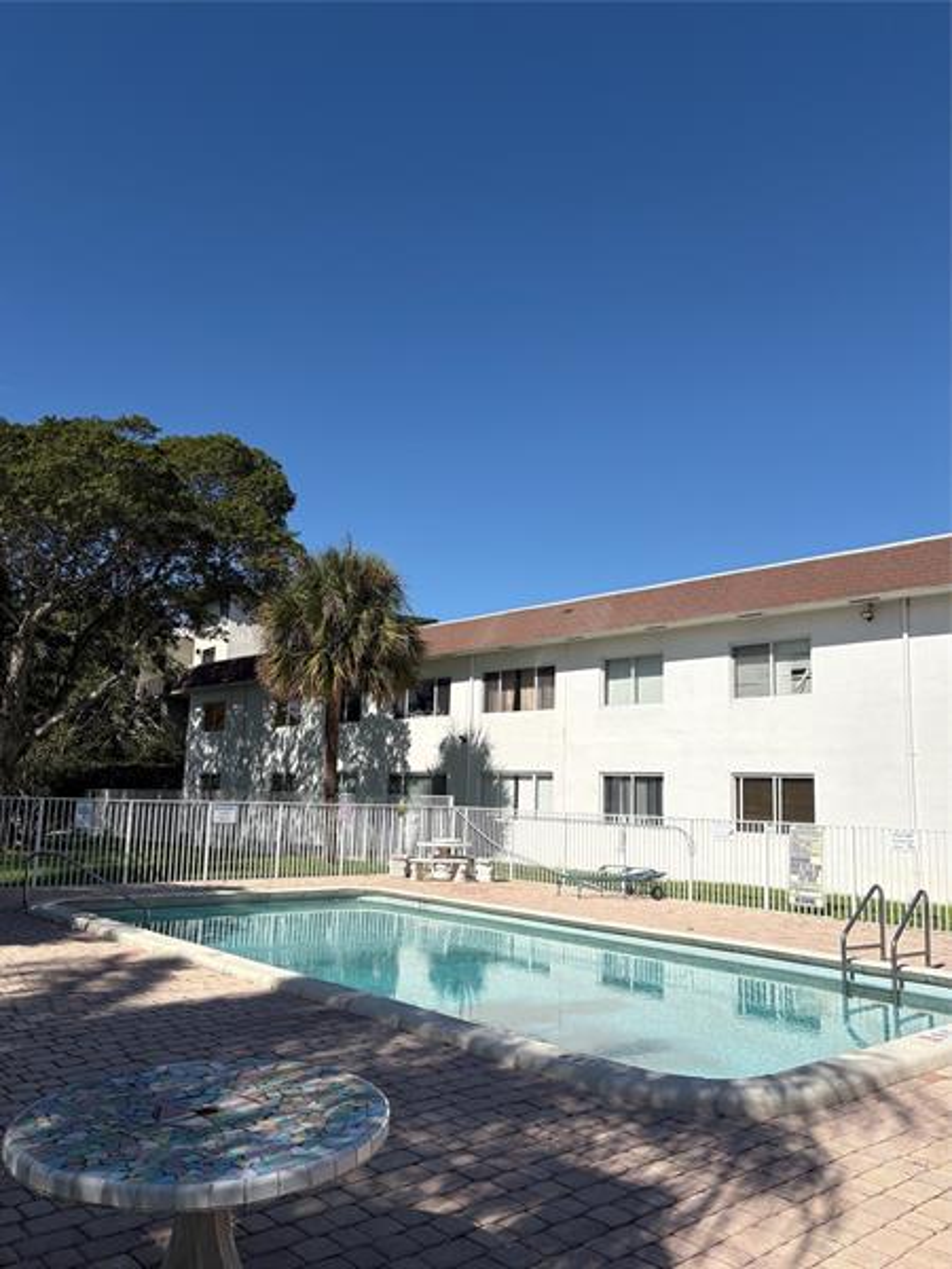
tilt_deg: +9.4
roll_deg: -0.7
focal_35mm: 26
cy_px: 634
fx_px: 953
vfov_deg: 67.3
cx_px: 476
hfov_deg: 53.1
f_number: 1.6
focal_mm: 5.96
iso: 50
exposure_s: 1/5348
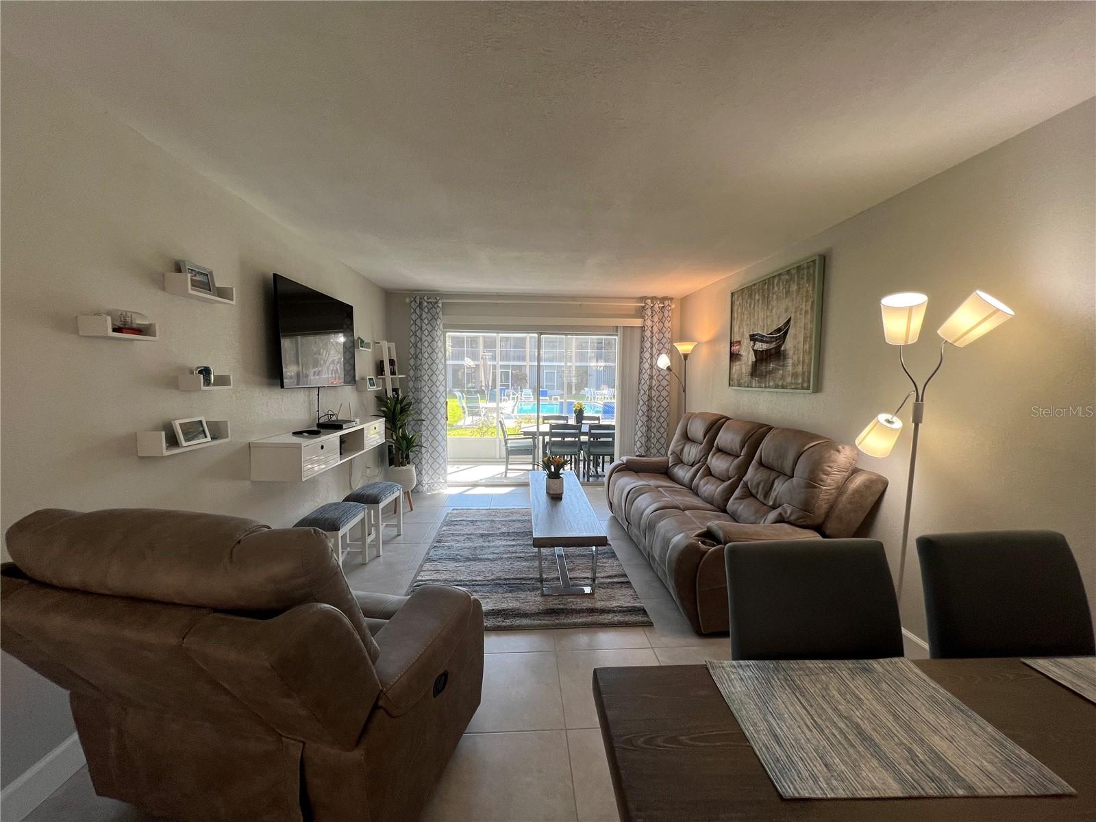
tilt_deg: -5.1
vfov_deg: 89.9
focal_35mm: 13
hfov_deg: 106.2
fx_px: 412
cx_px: 548
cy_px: 411
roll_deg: -0.8
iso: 64
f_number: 1.8
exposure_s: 1/120
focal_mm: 1.57
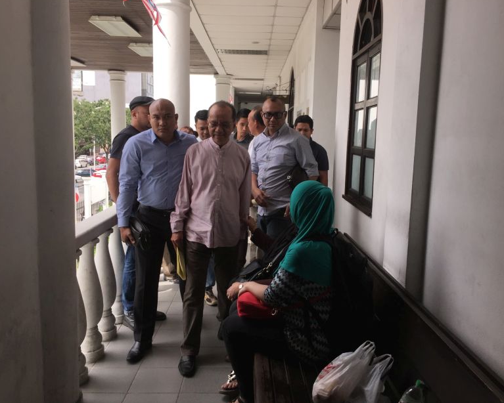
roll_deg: -2.3
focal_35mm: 31
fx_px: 463
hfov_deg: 57.2
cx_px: 260
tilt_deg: -9.5
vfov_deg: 47.1
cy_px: 198
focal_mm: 4.15
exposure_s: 1/565
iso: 32
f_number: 2.2
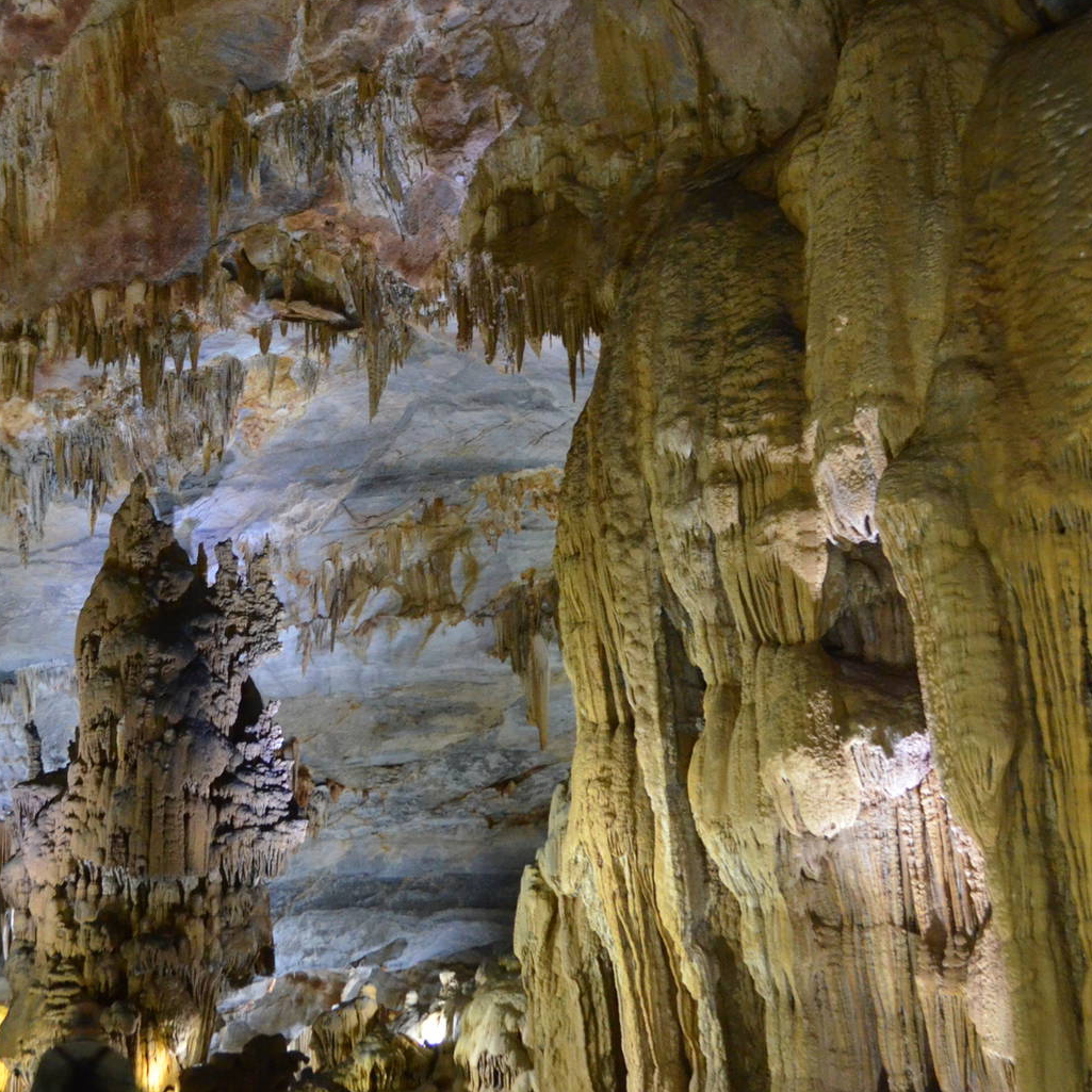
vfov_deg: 39.0
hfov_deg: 38.5
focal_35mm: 43
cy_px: 641
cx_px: 329
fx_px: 1535
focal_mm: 18
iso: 3200
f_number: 3.5
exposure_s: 1/8
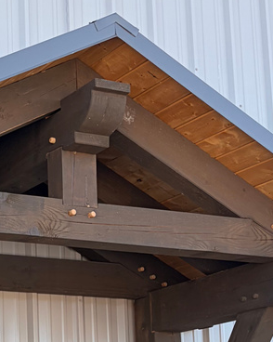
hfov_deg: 14.2
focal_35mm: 106
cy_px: 300
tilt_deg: +9.5
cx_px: -20
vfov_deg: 17.9
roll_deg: +0.9
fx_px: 1071
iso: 50
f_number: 1.6
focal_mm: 5.96
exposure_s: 1/791
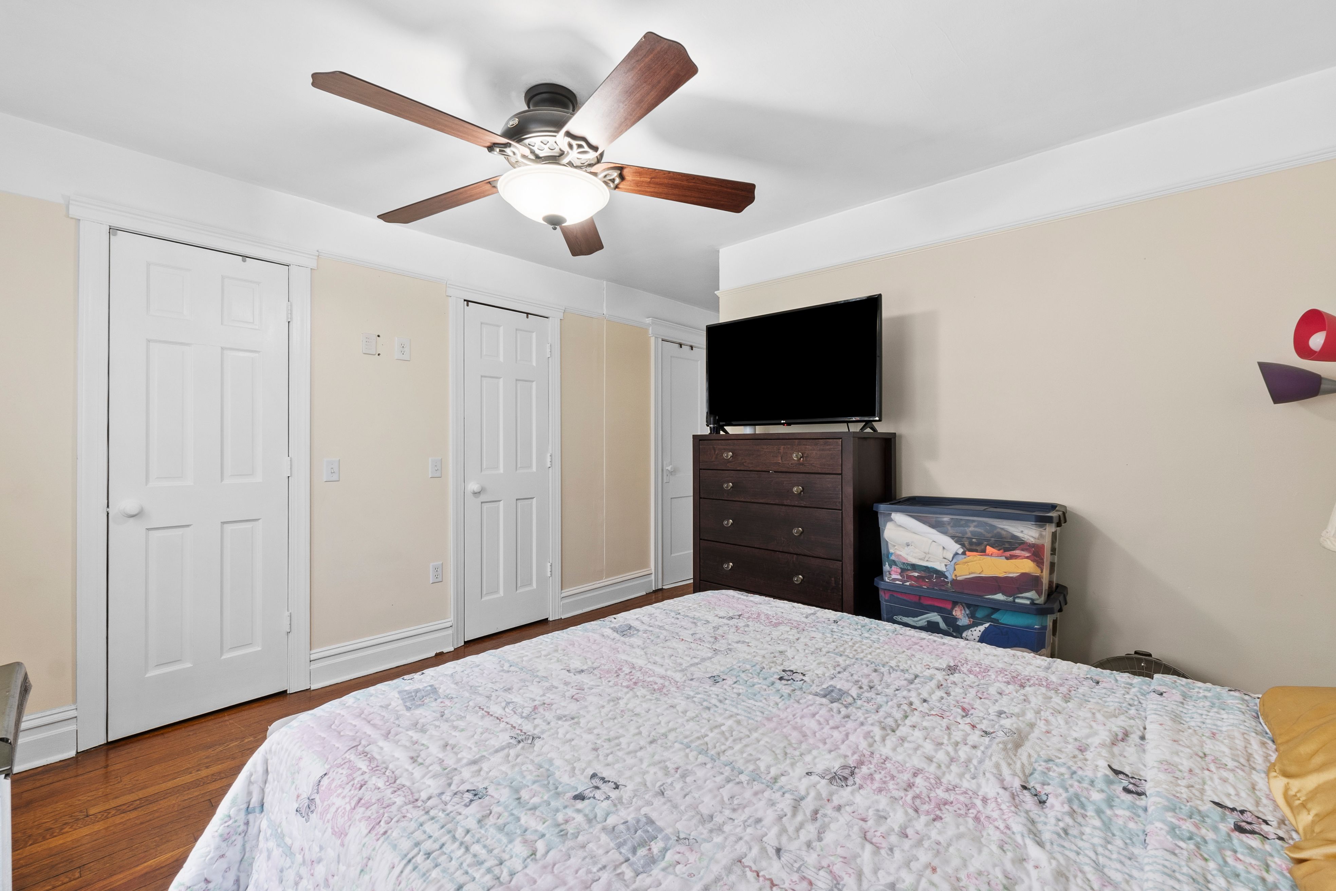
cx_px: 668
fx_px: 557
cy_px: 446
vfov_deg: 77.3
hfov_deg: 100.4
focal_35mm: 15
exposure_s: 2
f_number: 9
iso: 200
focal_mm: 10
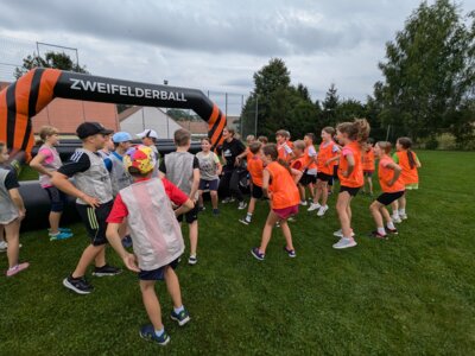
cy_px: 178
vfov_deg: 78.1
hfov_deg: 94.5
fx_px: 220
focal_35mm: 16
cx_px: 238
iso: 48
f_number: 2.2
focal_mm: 2.35
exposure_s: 1/369
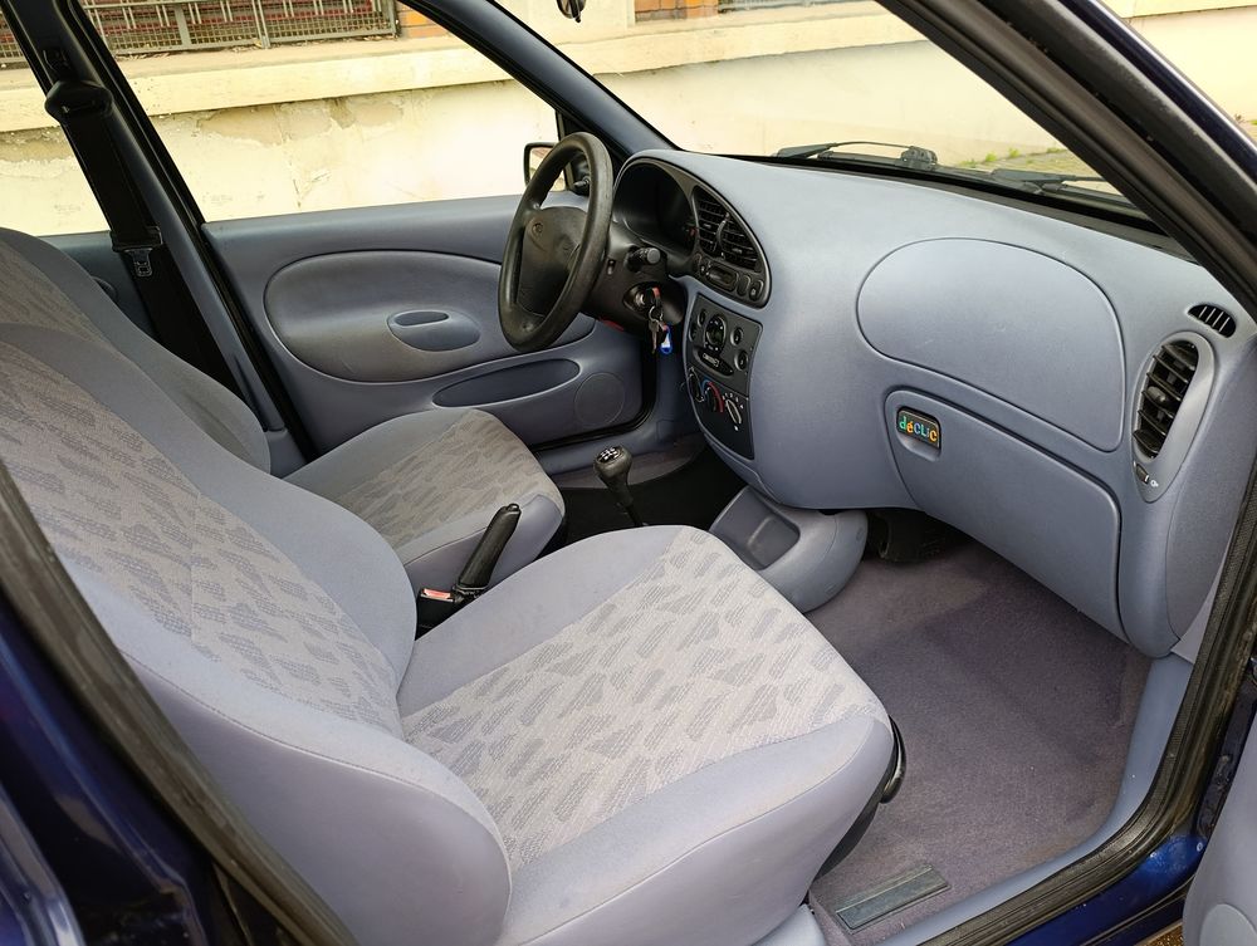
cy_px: 473
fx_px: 836
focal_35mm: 23
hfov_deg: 73.8
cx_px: 628
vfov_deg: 59.0
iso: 224
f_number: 1.65
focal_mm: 6.11
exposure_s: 1/100
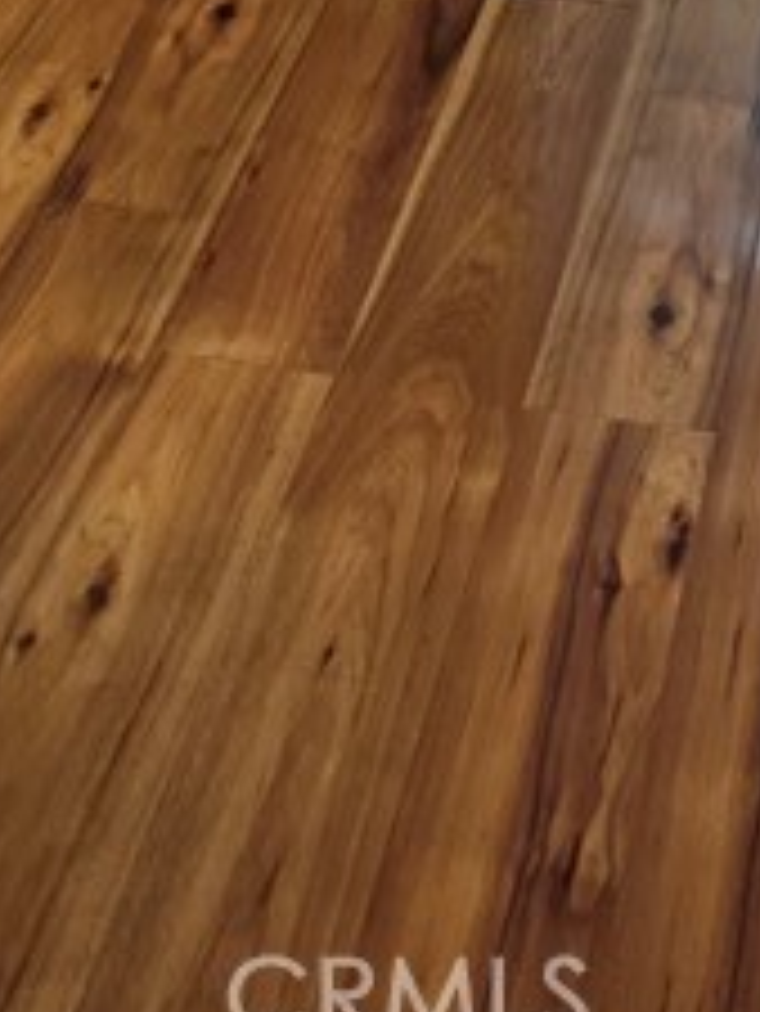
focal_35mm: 109
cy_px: -1241
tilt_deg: -8.0
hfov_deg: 13.6
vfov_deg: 14.0
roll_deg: -0.2
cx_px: 414
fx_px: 3188
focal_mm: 6.76
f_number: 1.78
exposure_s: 1/60
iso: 500
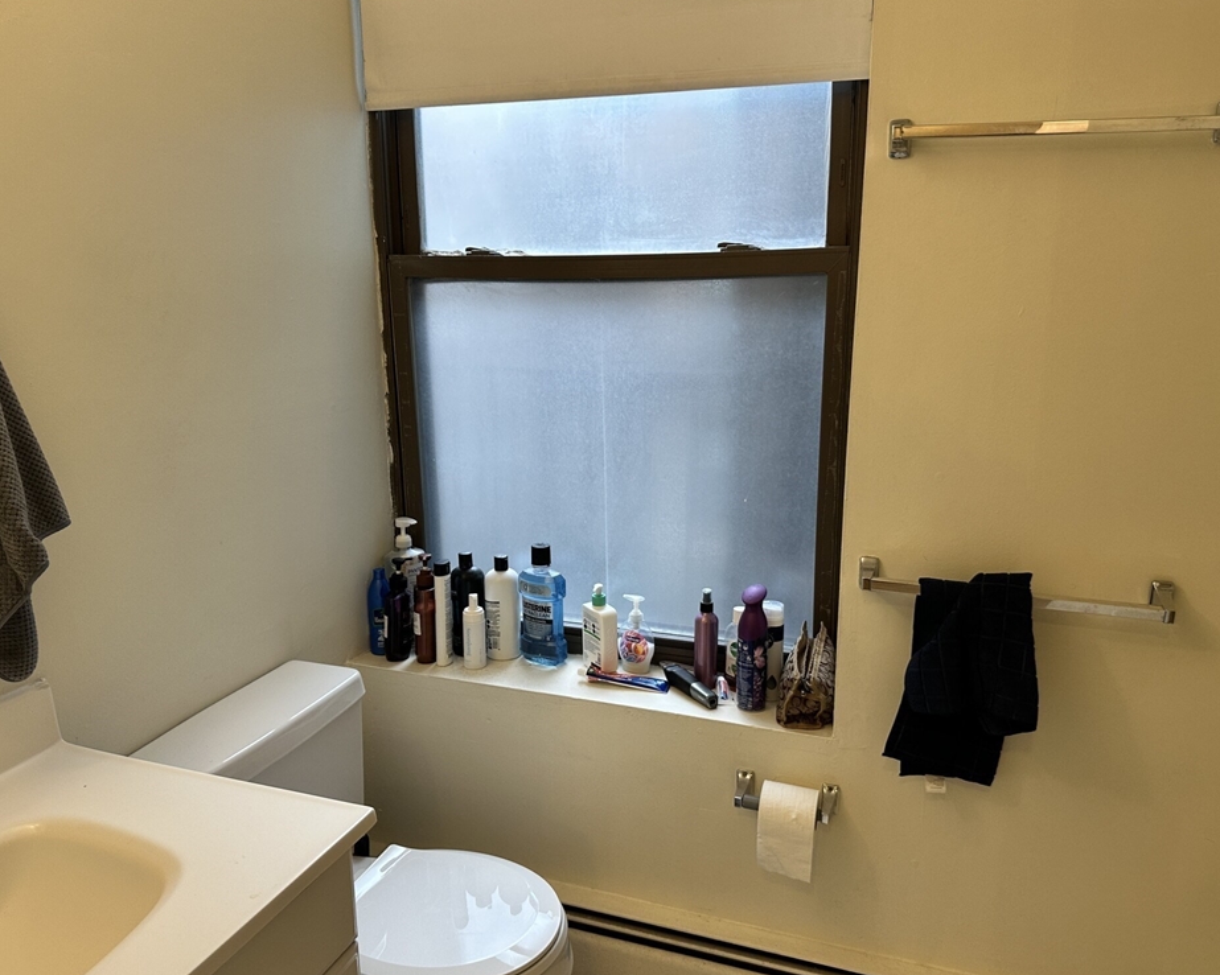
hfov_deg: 66.0
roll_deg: -0.4
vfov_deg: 54.9
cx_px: 612
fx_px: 939
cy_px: 498
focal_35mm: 26
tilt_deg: -10.8
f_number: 1.78
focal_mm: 6.86
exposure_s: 1/60
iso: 125
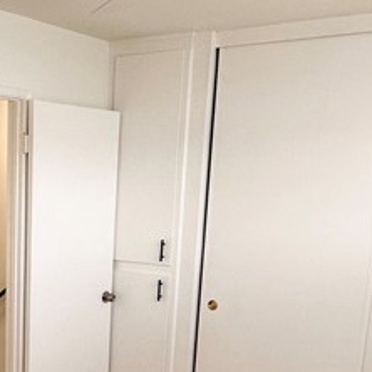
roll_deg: -2.0
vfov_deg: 28.9
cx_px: 42
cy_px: 335
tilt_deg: -12.9
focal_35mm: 57
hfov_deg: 28.9
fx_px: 693
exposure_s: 1/99
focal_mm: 2.22
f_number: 2.2
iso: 80
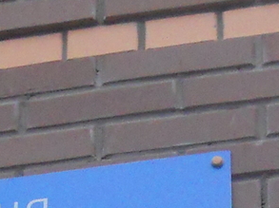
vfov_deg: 5.1
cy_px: 339
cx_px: -1
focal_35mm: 287
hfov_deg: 6.9
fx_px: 2310
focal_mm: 7.3
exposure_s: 1/125
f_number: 3.2
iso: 500
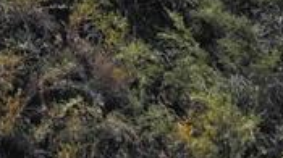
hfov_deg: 11.7
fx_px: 1147
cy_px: -349
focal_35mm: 153
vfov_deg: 6.9
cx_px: -378
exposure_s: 1/4000
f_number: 2.8
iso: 220
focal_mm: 12.29
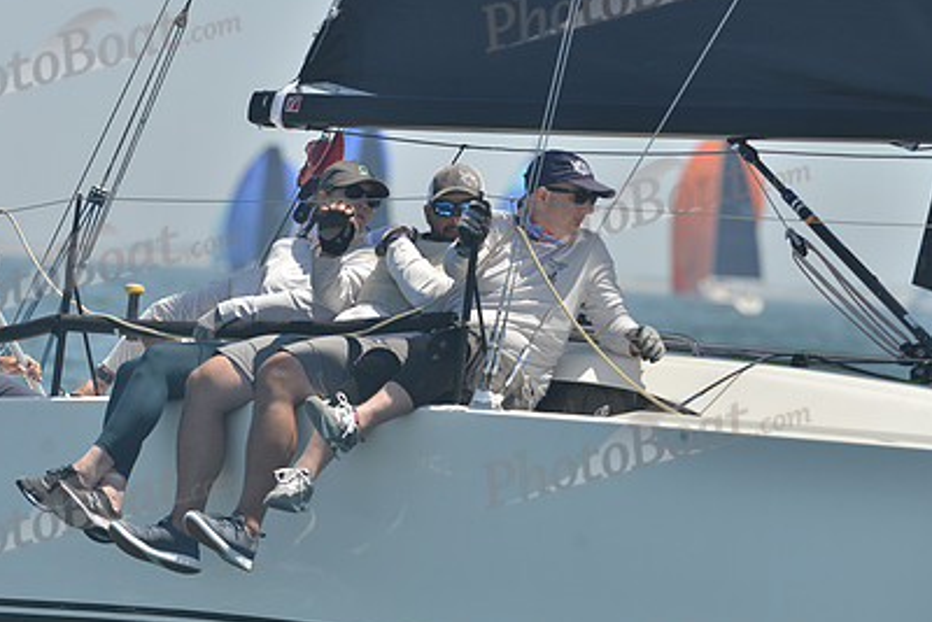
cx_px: 363
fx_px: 10877
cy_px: 360
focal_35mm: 420
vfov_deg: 3.3
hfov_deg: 4.9
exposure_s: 1/1000
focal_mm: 290
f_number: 6.3
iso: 280
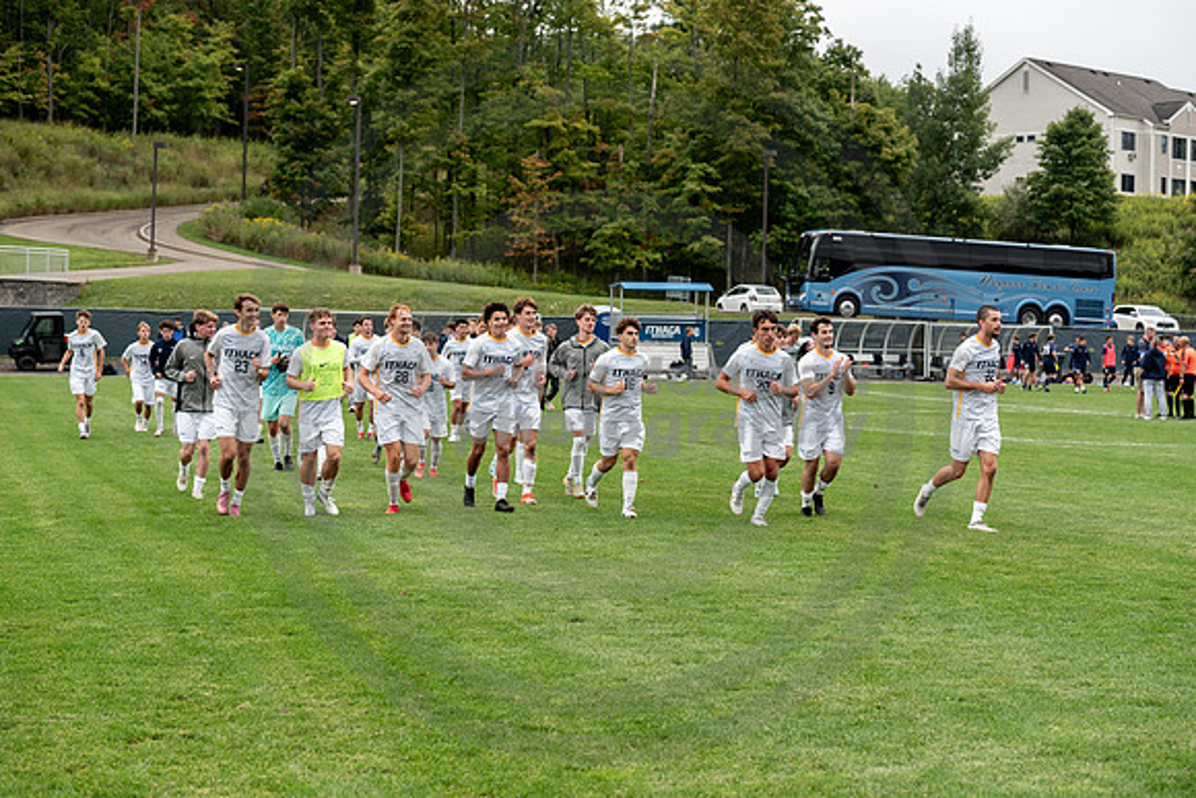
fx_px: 2348
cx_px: 598
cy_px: 399
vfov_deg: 19.3
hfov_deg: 28.6
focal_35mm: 71
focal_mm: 70
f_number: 4.5
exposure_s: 1/320
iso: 320
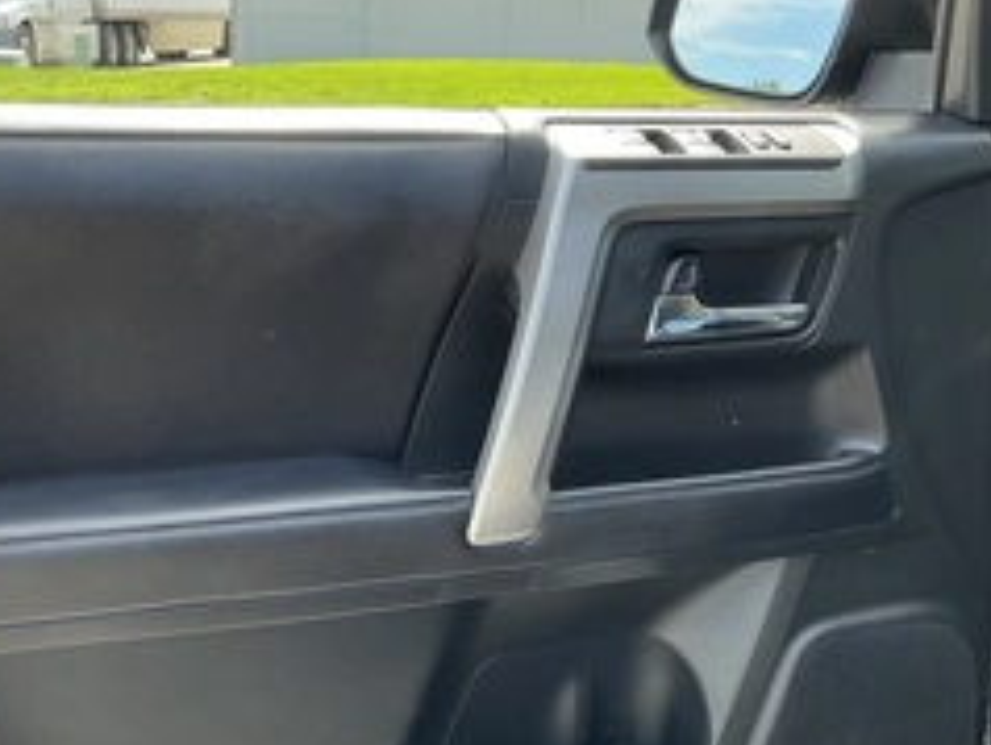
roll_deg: +0.8
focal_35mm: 47
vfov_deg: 30.5
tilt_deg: -21.7
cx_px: 375
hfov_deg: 40.1
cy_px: 549
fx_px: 1347
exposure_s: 1/202
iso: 25
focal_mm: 3
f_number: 1.8
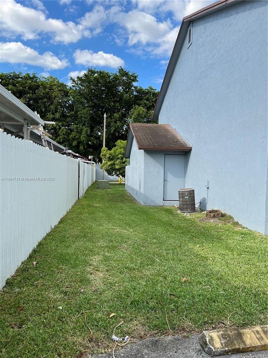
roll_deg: -1.2
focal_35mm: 26
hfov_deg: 53.1
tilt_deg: -1.9
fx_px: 268
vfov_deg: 67.3
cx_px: 134
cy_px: 179
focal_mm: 5.7
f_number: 1.5
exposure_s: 1/2353
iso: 50
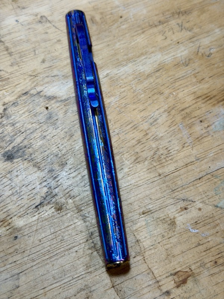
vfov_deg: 39.7
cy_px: 150
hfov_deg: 30.3
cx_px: 112
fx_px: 414
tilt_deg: -69.1
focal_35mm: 48
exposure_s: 1/138
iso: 50
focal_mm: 6.76
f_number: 1.78
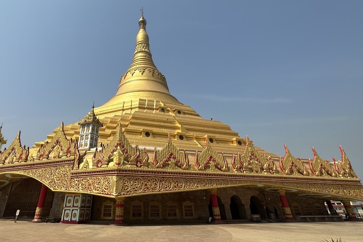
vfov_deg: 56.8
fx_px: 212
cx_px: 139
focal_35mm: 21
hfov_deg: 79.9
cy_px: 63
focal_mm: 2.22
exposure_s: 1/3731
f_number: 2.2
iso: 50
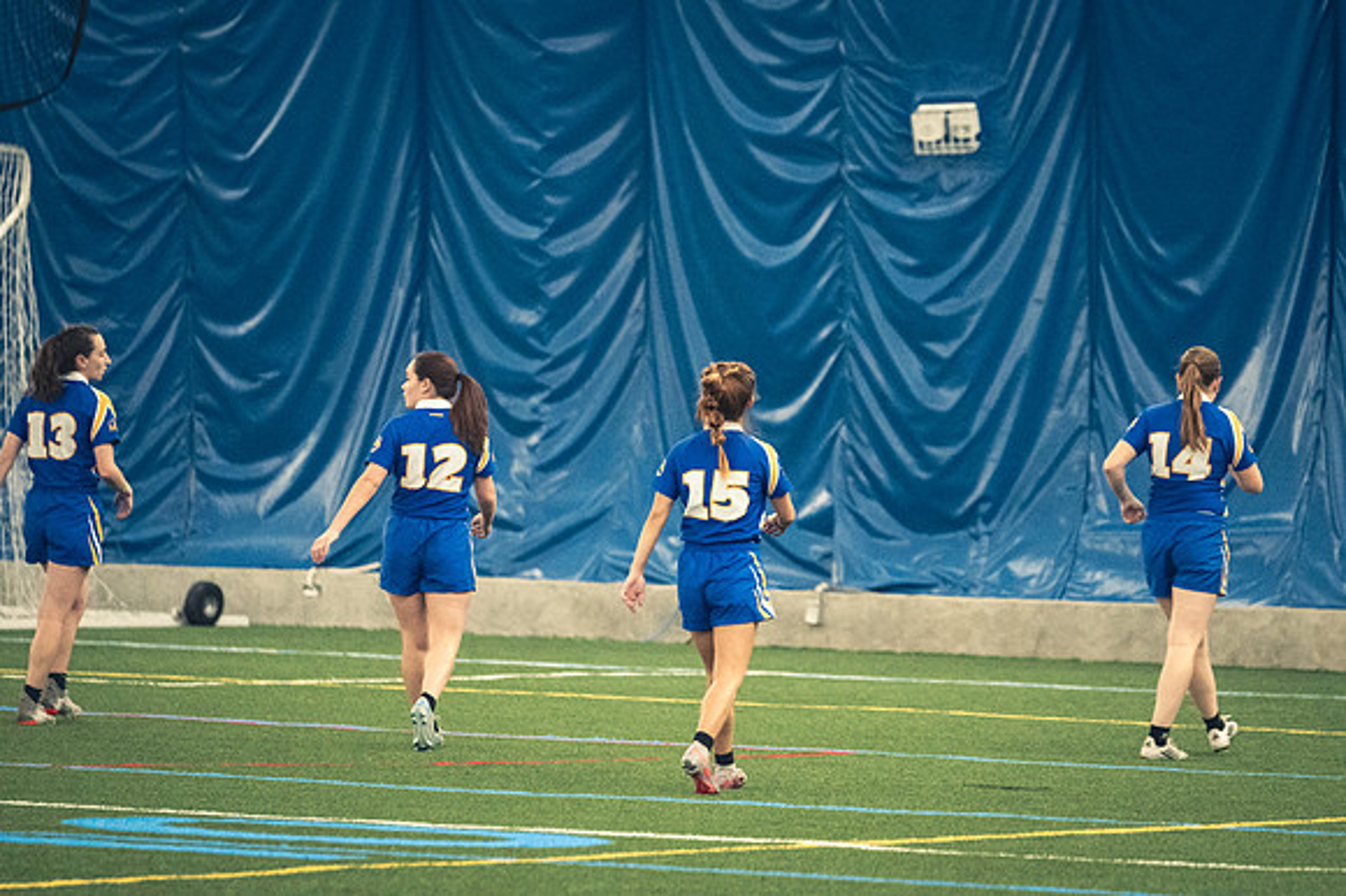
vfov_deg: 4.6
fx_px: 11210
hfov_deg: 6.9
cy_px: 448
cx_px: 673
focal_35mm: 300
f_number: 2.8
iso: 12800
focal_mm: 200
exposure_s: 1/500
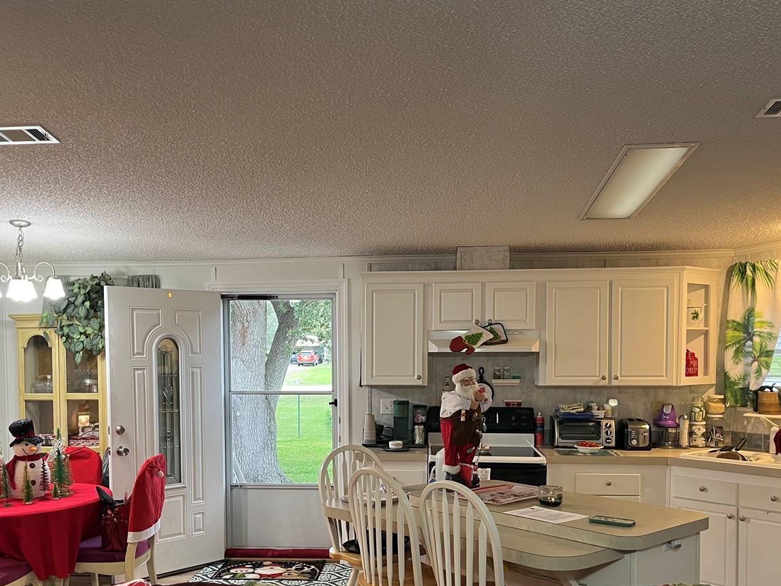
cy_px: 390
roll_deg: +0.5
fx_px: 812
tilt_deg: -4.8
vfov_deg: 39.2
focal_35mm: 36
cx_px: 358
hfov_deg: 51.3
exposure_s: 1/60
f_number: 1.6
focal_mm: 5.1
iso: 125
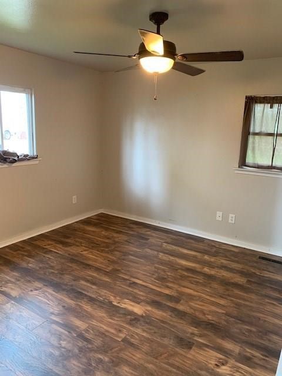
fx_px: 282
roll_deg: -0.5
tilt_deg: -8.8
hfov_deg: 53.1
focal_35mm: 26
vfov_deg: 67.3
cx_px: 141
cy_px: 188
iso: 320
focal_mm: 4.25
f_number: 1.8
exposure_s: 1/40
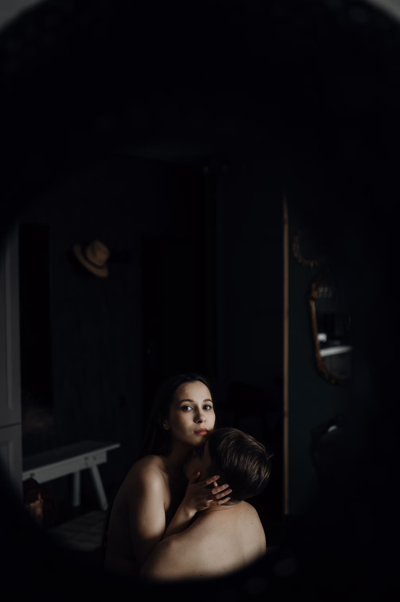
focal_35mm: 52
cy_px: 301
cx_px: 200
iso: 500
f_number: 2.8
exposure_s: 1/200
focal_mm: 52
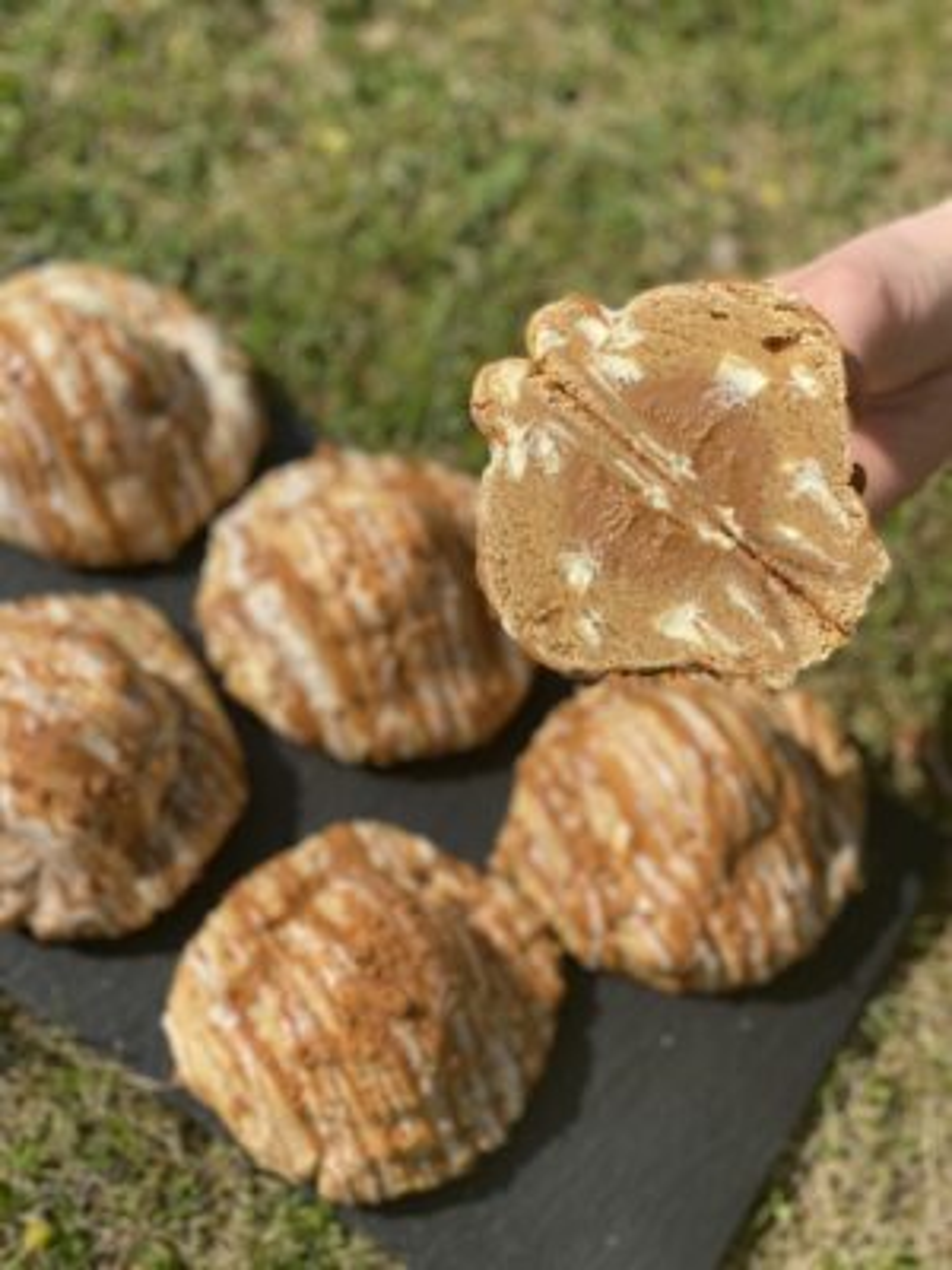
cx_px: 476
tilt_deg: -63.2
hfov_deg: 28.0
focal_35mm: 52
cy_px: 635
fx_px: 1907
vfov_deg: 36.8
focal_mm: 6
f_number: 2
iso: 20
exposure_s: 1/1776
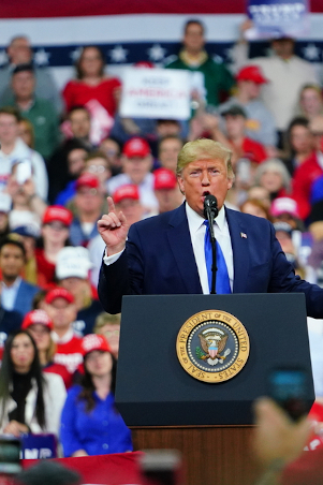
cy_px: 242
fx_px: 6087
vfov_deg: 4.6
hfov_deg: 3.0
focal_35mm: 452
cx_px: 202
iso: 2500
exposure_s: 1/1250
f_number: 2.8
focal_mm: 200
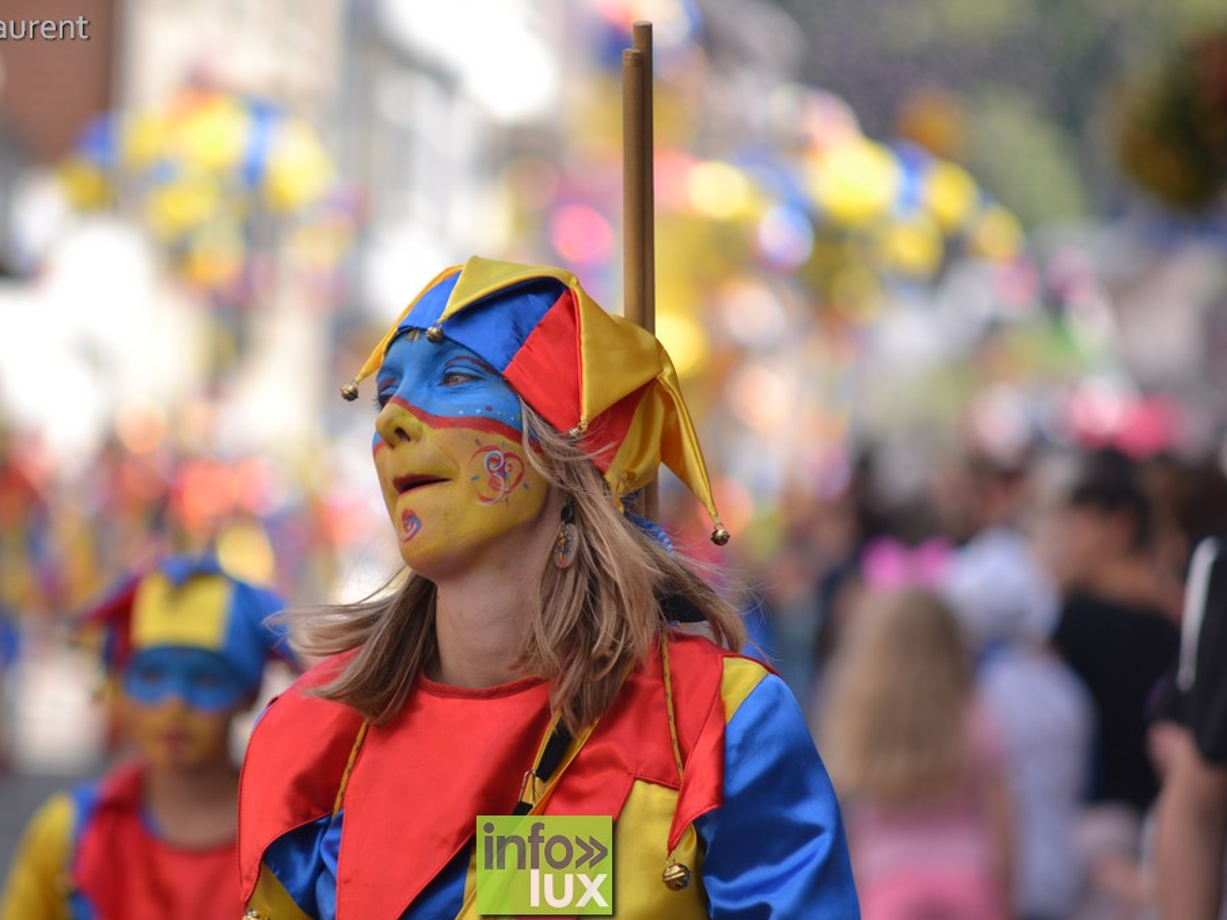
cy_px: 462
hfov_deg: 8.1
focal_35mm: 245
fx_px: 8684
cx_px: 544
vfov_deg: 6.1
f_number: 3.2
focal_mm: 150
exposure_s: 1/400
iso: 100
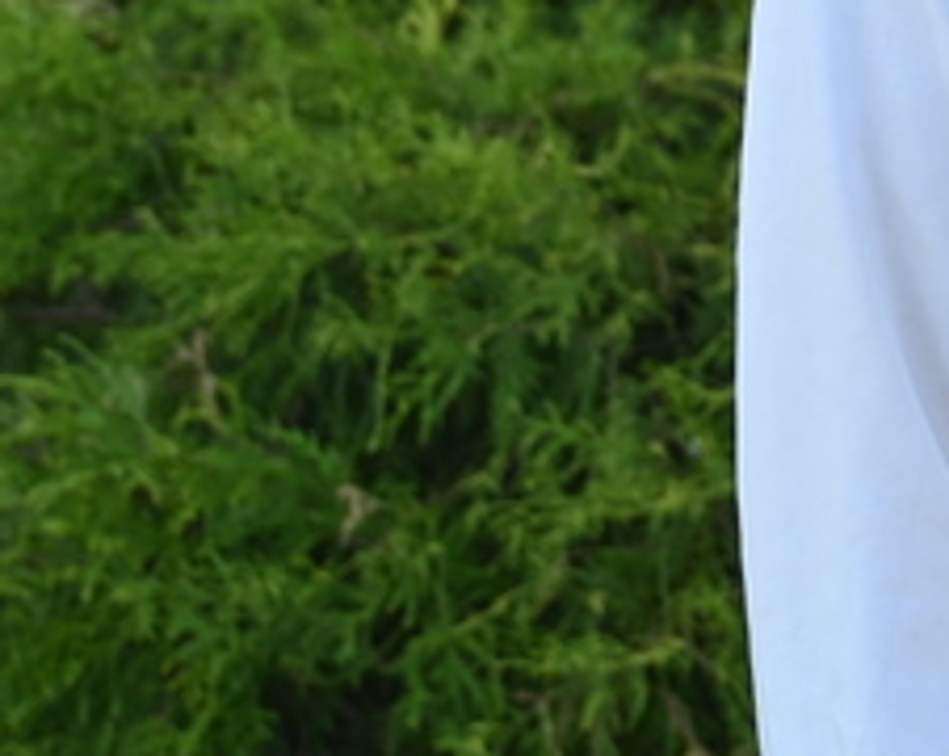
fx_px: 4178
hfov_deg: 12.2
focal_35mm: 149
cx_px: 1558
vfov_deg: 9.7
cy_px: -666
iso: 200
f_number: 5
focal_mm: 35
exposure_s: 1/250
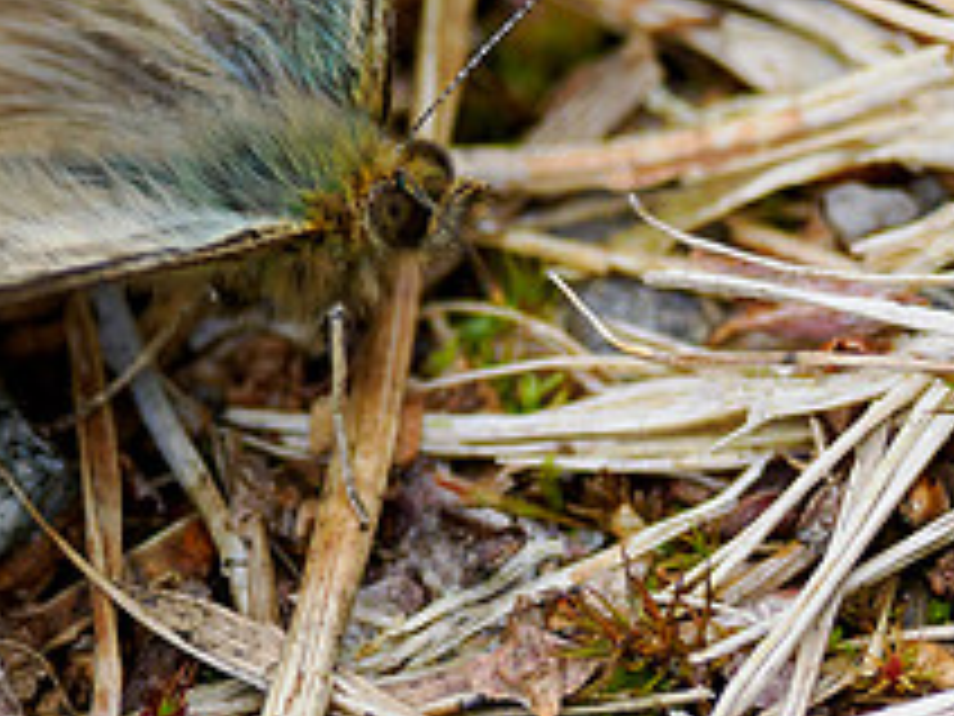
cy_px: 214
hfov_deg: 0.8
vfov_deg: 0.6
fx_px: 70194
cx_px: 401
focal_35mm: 2547
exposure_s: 1/800
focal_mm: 300
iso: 640
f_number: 4
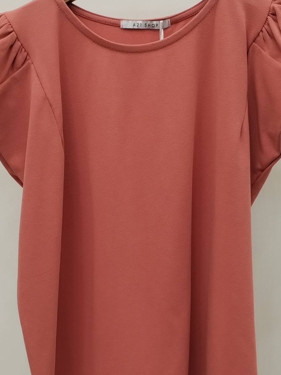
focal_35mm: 67
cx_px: 145
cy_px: 230
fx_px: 725
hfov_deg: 21.9
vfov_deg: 28.9
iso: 228
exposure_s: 1/120
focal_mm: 4.75
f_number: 1.8
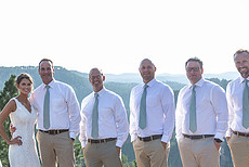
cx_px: 49
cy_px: 91
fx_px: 506
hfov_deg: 27.1
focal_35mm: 73
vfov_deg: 18.7
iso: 125
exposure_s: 1/400
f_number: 3.5
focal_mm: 29
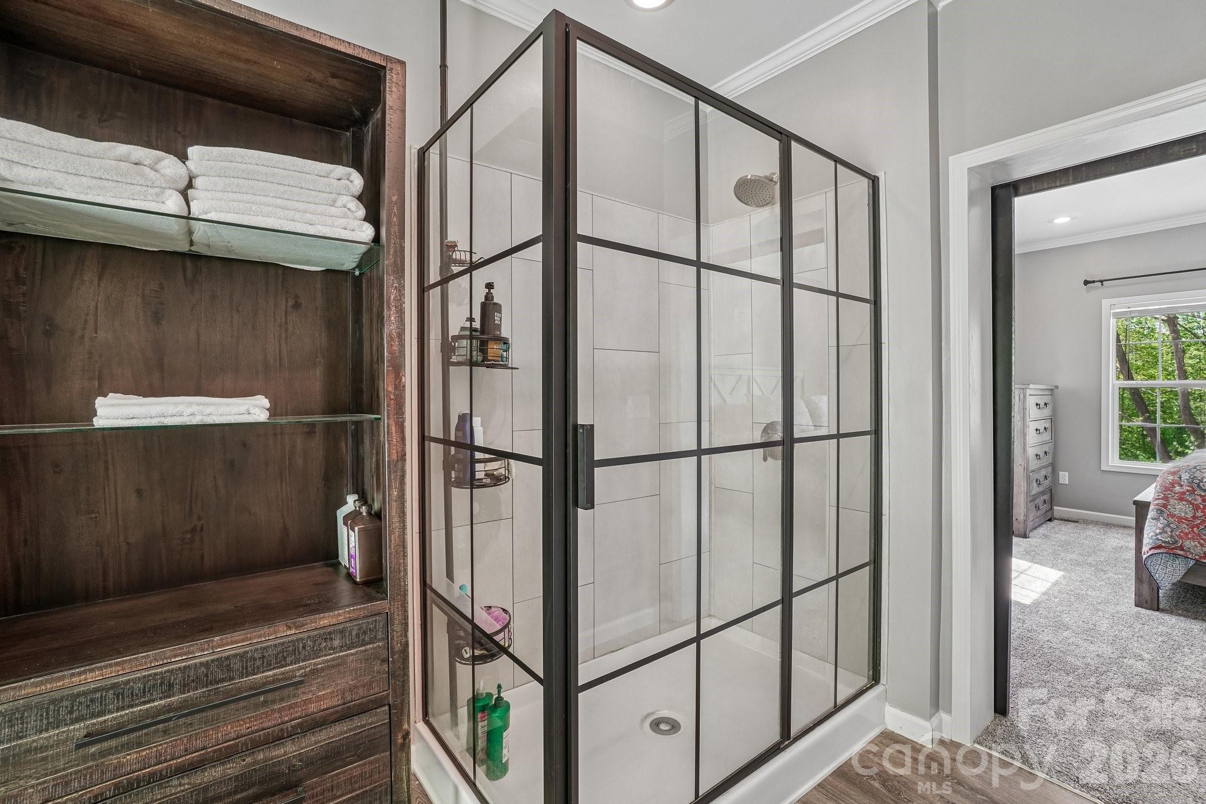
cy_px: 402
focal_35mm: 15
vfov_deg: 77.3
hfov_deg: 100.4
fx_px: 502
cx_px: 603
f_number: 8
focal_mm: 10
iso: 400
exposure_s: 1/6
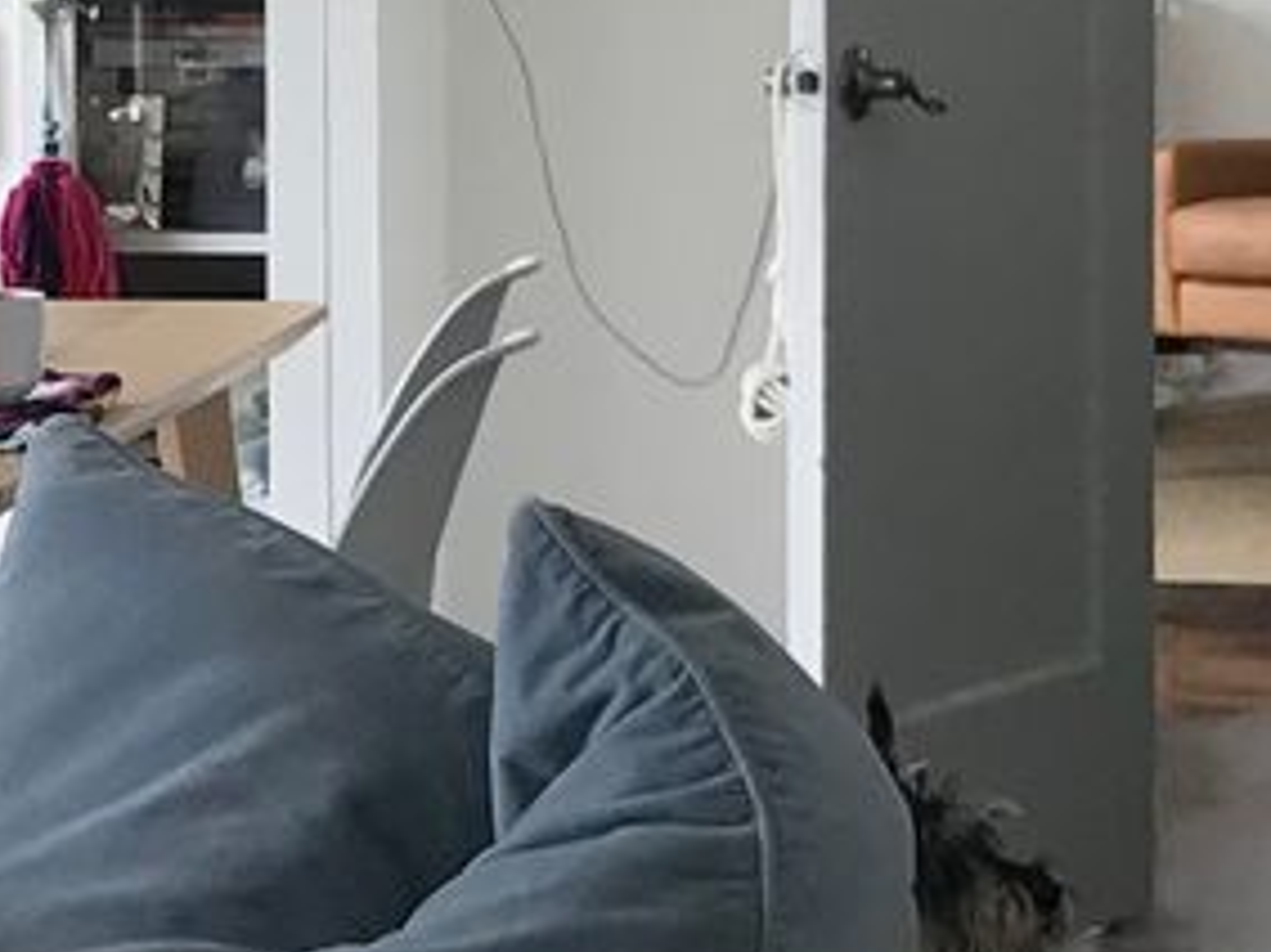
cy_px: 373
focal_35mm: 190
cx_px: -364
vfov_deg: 7.8
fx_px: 6973
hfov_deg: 10.2
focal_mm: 3.99
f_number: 1.8
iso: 25
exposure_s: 1/120
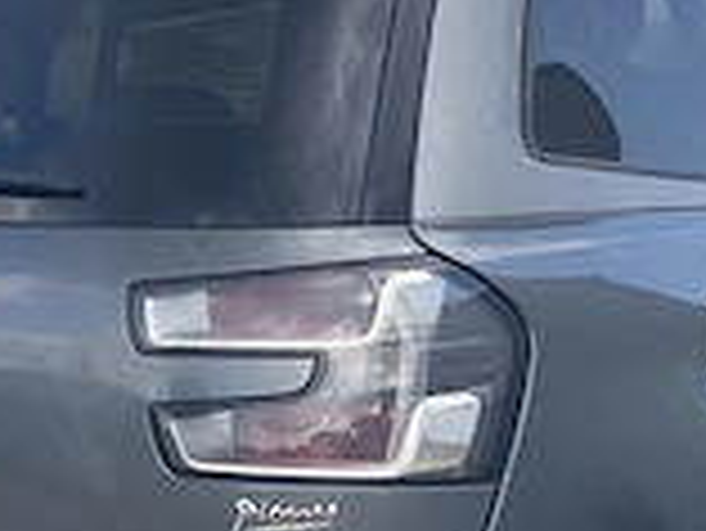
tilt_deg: -5.0
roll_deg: +0.0
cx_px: 639
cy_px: 248
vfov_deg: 7.5
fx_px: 4062
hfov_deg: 9.9
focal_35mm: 199
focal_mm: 6
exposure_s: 1/484
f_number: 2
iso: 32
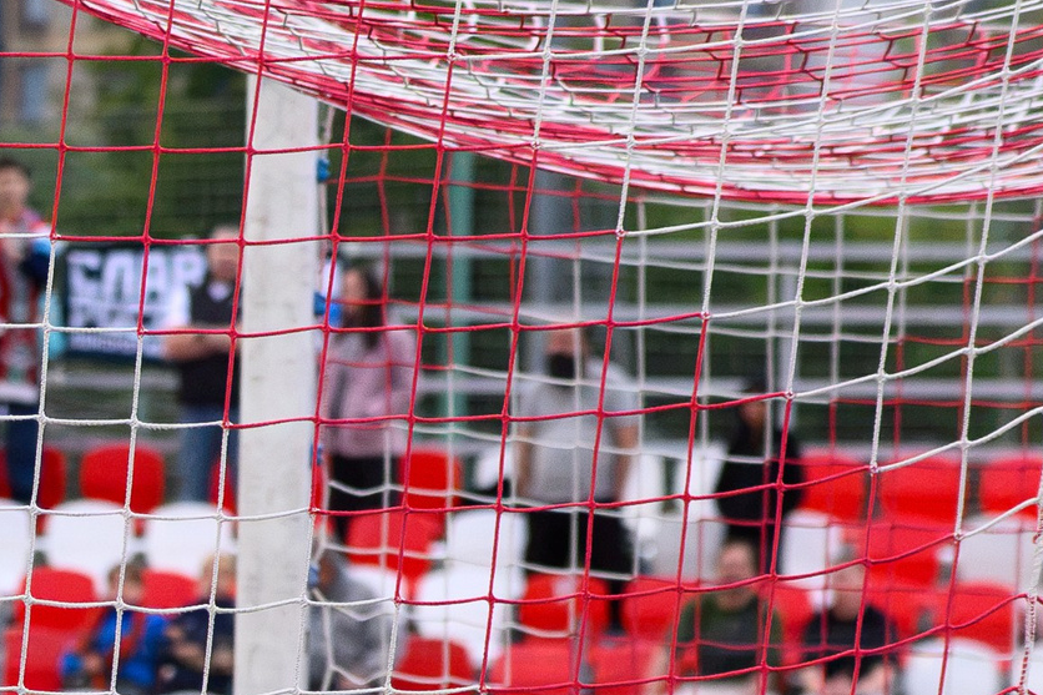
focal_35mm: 494
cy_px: 873
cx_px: -1082
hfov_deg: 4.1
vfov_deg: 2.8
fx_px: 14309
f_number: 4
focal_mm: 95
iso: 2000
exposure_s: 1/2000
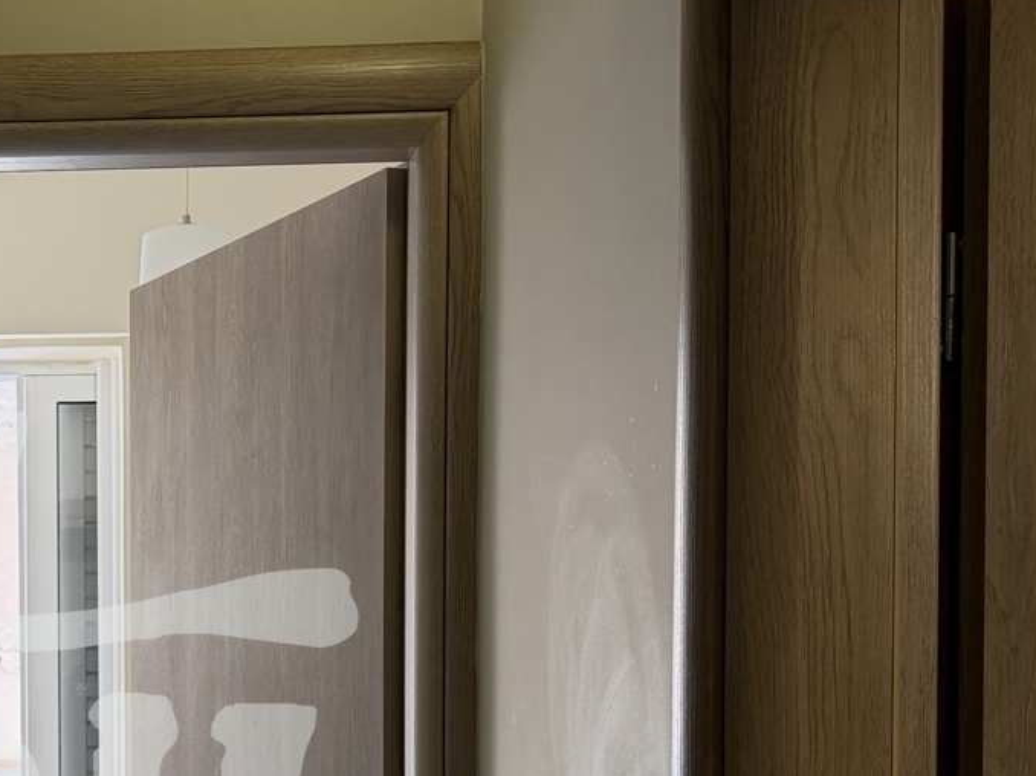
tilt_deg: -2.0
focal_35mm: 68
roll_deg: +0.9
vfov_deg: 20.9
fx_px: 2034
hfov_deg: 27.1
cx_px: 28
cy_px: 770
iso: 200
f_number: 1.78
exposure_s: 1/100
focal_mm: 6.76
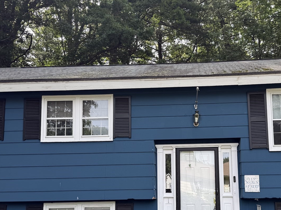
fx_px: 373
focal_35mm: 46
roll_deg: +0.9
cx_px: 165
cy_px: 147
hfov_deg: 41.1
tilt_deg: +7.7
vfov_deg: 31.1
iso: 80
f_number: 1.78
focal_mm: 6.76
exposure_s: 1/822
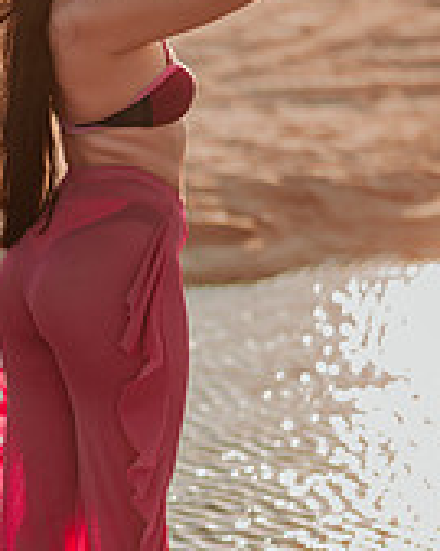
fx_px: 2362
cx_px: 68
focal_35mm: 145
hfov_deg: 10.6
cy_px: 267
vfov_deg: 13.3
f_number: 1.4
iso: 50
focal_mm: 58
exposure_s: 1/2500
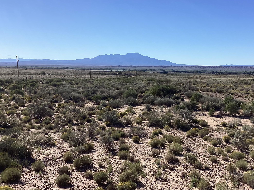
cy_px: 110
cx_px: 160
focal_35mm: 47
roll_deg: -2.3
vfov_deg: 30.8
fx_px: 345
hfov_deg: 40.1
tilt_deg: -10.0
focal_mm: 3.3
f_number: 2.4
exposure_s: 1/2092
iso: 25
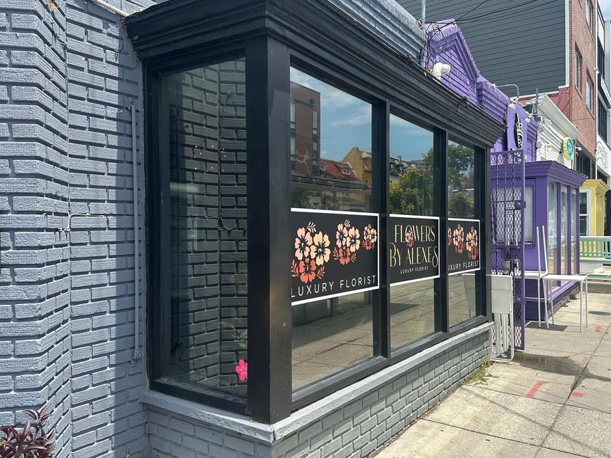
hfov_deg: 63.4
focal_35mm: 28
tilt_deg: +0.6
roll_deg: -0.3
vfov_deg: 49.7
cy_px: 226
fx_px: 494
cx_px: 322
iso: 80
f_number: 1.78
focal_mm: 6.86
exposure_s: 1/2660
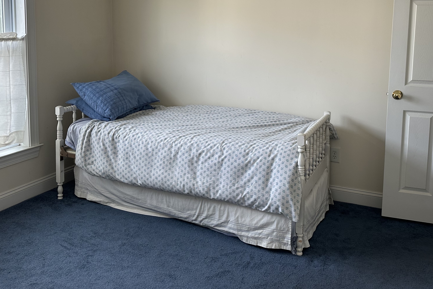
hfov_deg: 55.7
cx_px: 232
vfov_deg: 38.1
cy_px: 79
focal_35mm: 34
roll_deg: -1.5
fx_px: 409
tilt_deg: -6.1
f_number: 1.78
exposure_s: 1/120
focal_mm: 6.86
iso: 125
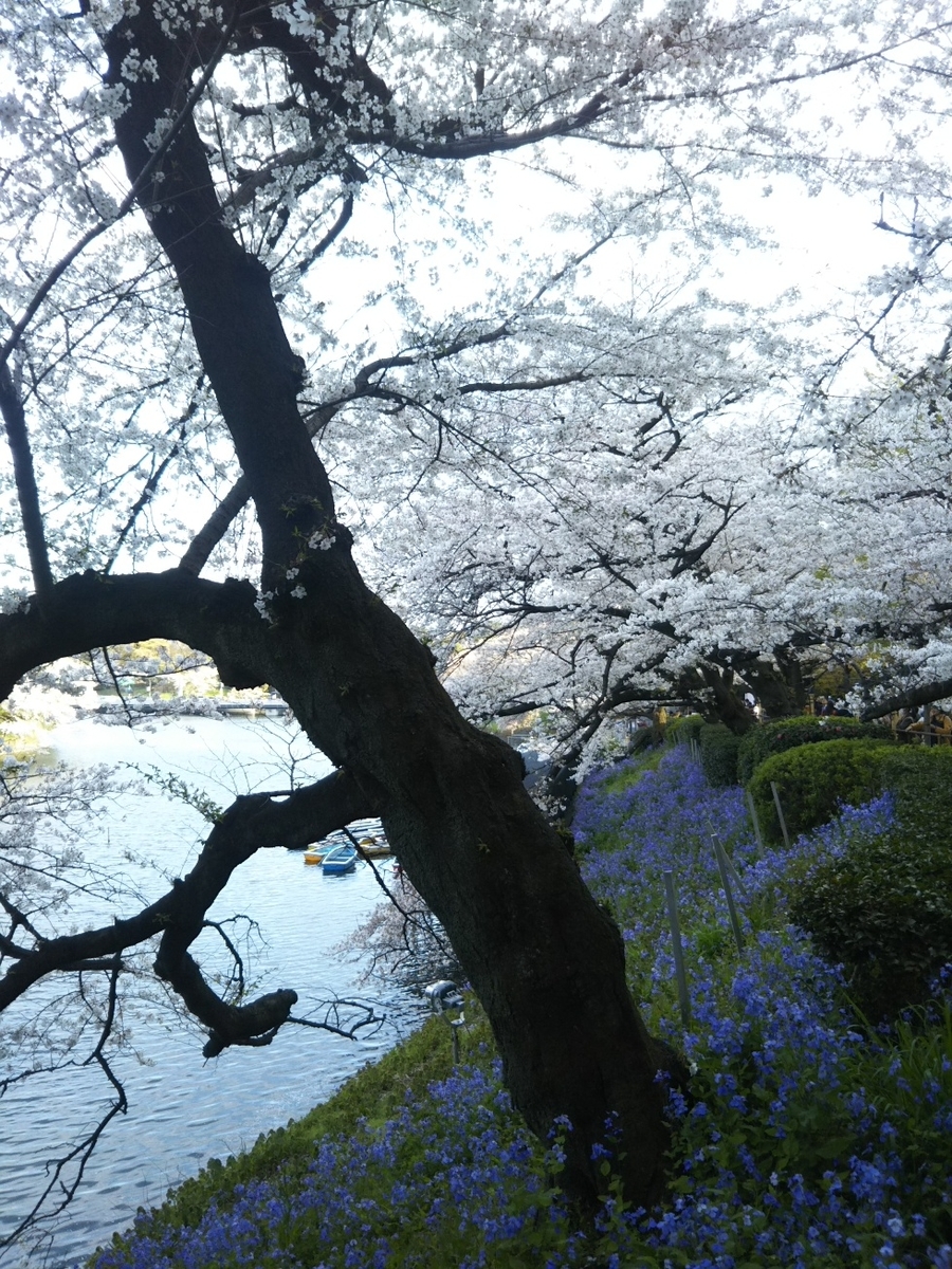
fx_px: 1100
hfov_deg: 46.8
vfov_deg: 60.0
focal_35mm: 30
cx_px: 476
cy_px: 634
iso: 25
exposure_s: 1/120
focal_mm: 4
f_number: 2.2
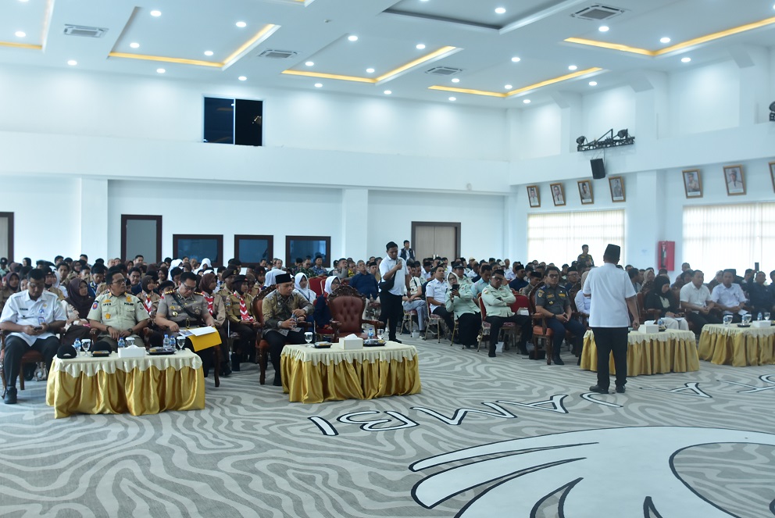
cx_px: 388
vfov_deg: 36.9
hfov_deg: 53.1
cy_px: 259
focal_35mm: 36
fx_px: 776
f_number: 5
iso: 800
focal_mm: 24
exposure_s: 1/100
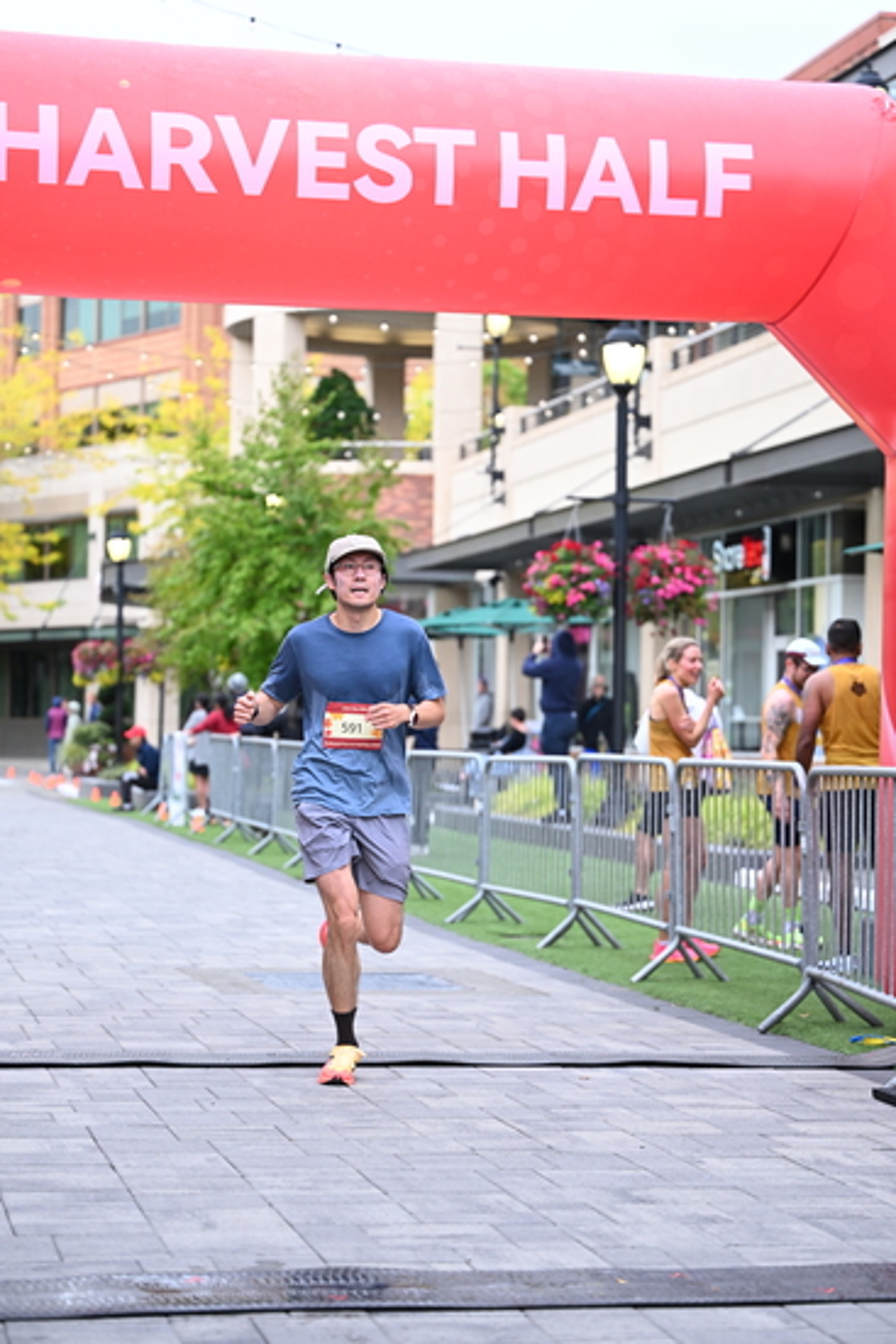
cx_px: 448
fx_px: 2910
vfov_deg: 26.0
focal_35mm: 78
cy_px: 672
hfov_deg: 17.5
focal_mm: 78
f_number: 2.8
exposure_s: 1/1250
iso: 1000
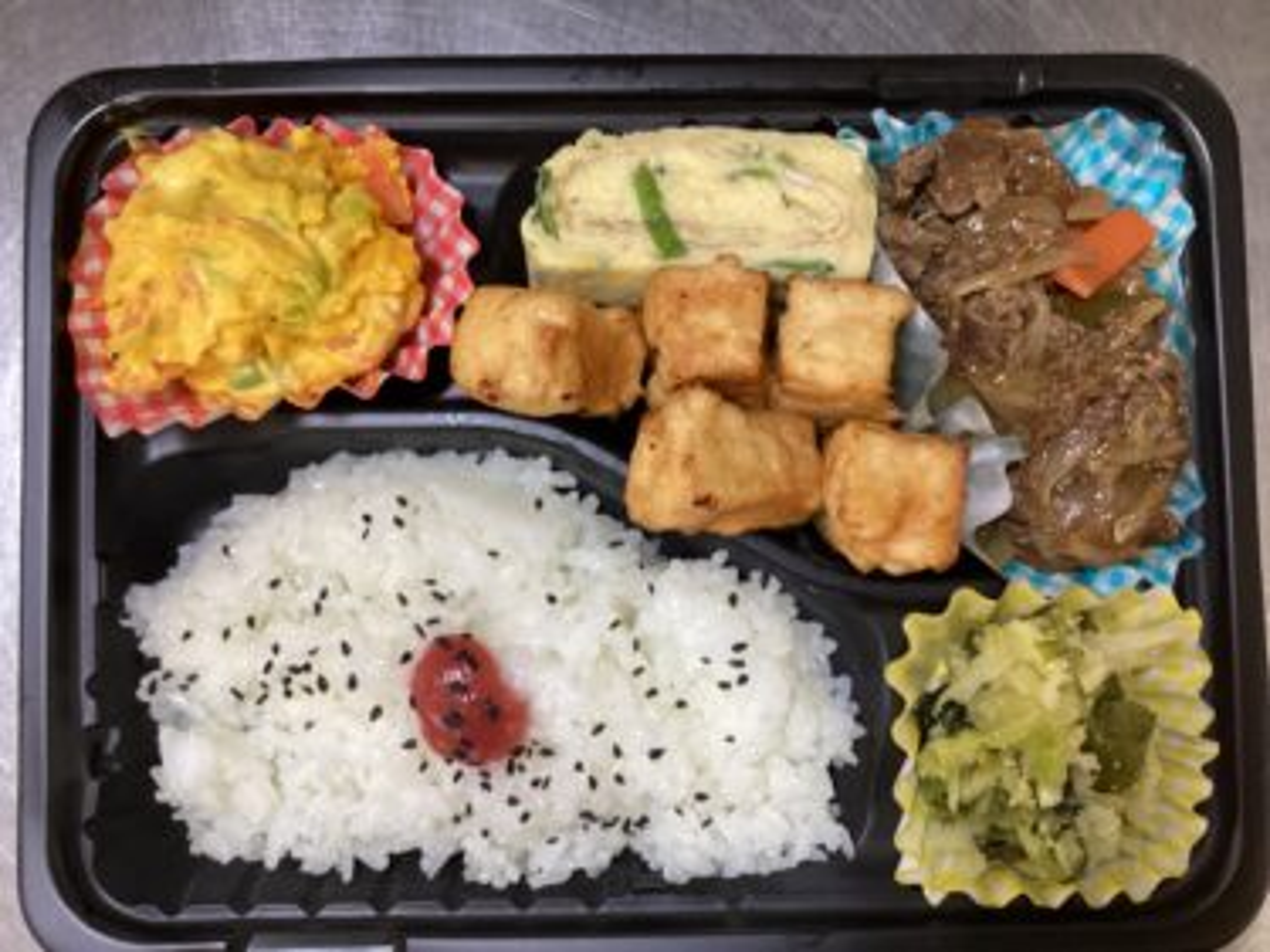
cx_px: 635
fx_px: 1137
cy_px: 476
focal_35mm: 31
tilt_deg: -86.2
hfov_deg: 58.4
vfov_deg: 45.4
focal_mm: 3.3
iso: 200
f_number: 2.4
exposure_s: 1/60
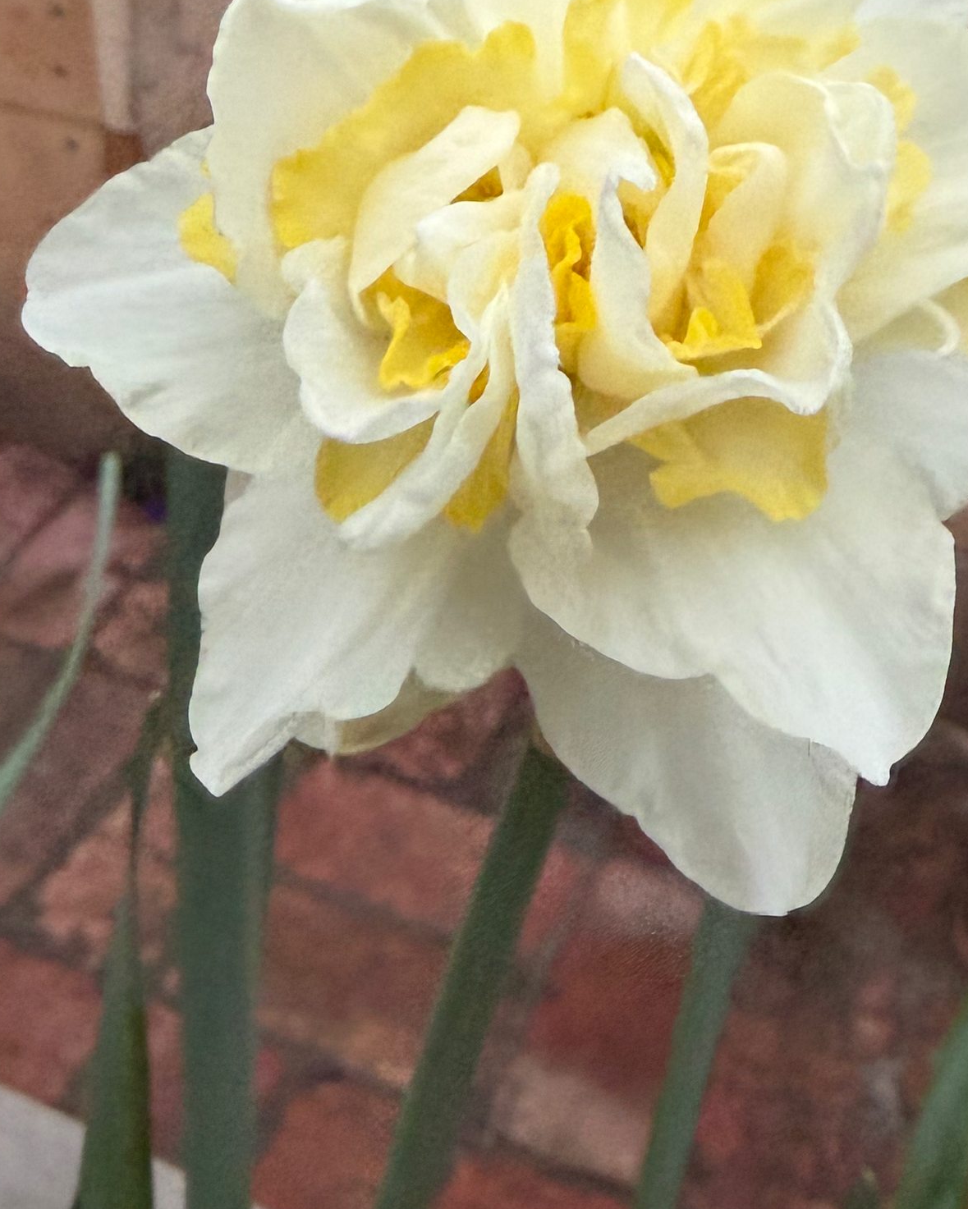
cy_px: 142
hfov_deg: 28.6
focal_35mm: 53
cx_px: 437
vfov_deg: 33.6
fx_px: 1897
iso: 320
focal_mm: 2.22
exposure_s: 1/100
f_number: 2.2
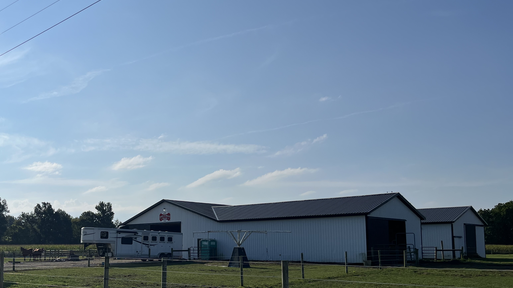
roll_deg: -0.5
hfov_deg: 53.2
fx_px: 503
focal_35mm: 37
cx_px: 181
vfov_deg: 31.7
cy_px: 198
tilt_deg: +5.7
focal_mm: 5.1
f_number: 1.6
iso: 50
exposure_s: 1/11905
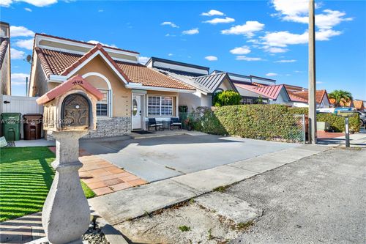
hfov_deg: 86.9
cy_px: 122
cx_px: 183
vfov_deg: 64.5
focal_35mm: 19
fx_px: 193
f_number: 11
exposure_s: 1/200
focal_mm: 19
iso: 125
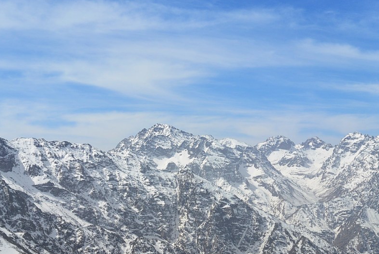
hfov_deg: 21.2
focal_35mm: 96
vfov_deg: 14.3
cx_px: 154
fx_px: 1012
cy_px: 154
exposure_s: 1/800
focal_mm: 27.5
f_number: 5.6
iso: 100
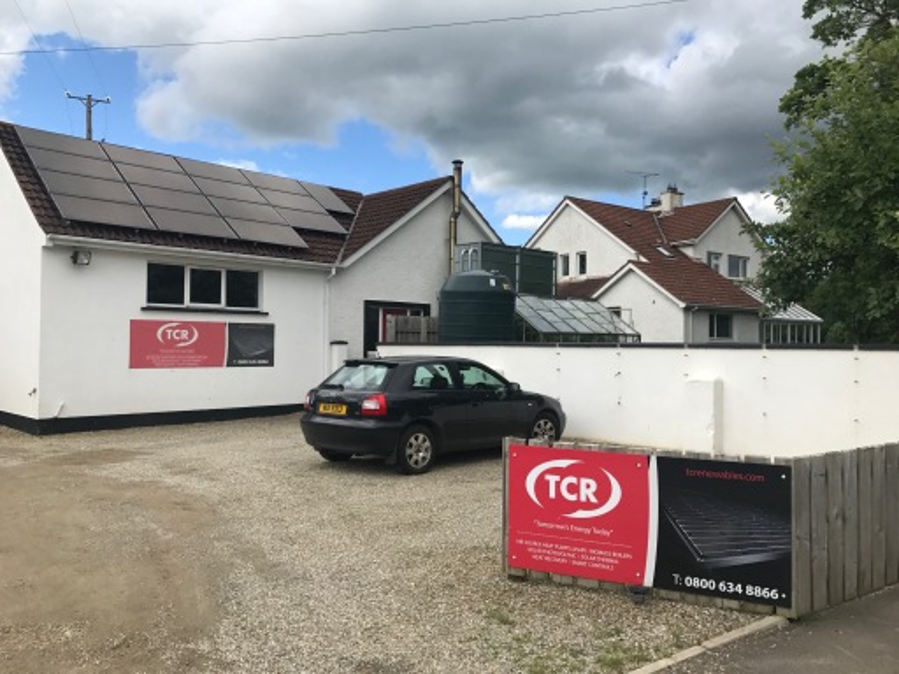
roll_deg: +0.4
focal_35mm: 28
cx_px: 450
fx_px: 727
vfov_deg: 49.7
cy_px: 337
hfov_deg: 63.4
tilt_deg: +0.5
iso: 20
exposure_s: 1/2227
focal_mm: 3.99
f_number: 1.8
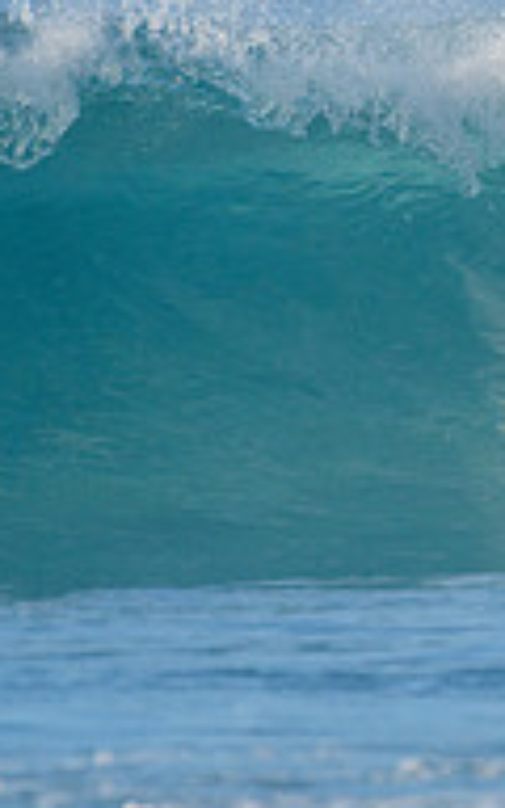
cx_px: 1132
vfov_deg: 1.4
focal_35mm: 1539
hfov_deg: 0.9
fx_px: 33890
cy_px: 137
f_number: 5.6
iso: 400
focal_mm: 500
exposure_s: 1/2000
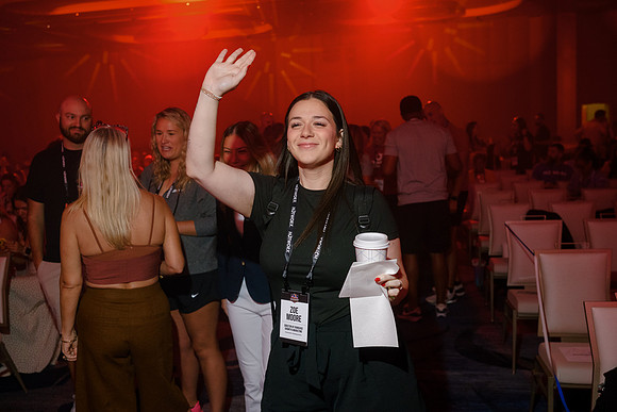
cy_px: 206
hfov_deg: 54.4
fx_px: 600
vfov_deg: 37.9
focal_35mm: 35
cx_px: 308
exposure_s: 1/160
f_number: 4
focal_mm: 35
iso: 1250
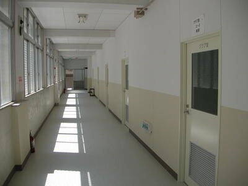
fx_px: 251
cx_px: 124
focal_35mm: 35
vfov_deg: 40.7
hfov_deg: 52.6
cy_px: 93
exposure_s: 1/293
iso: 50
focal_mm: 5.8
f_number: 2.8
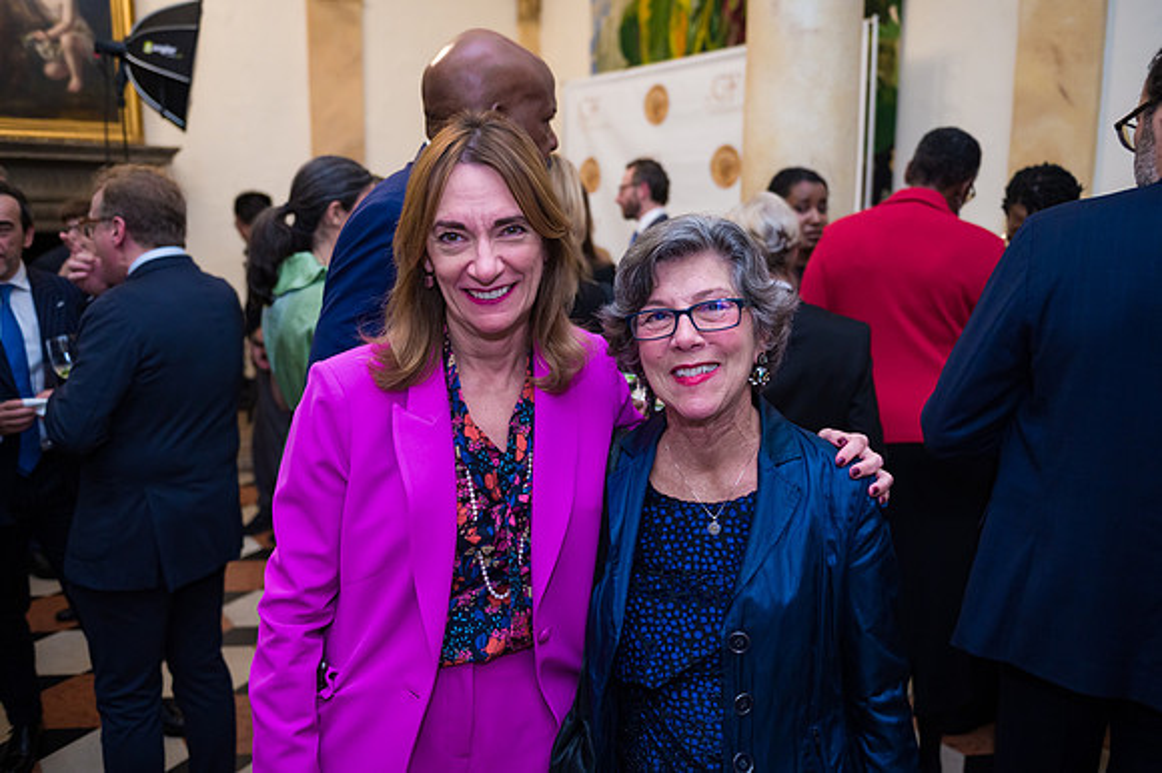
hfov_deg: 60.1
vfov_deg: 42.1
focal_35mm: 31
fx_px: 1004
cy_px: 387
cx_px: 582
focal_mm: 31
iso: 1600
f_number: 3.2
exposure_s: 1/200
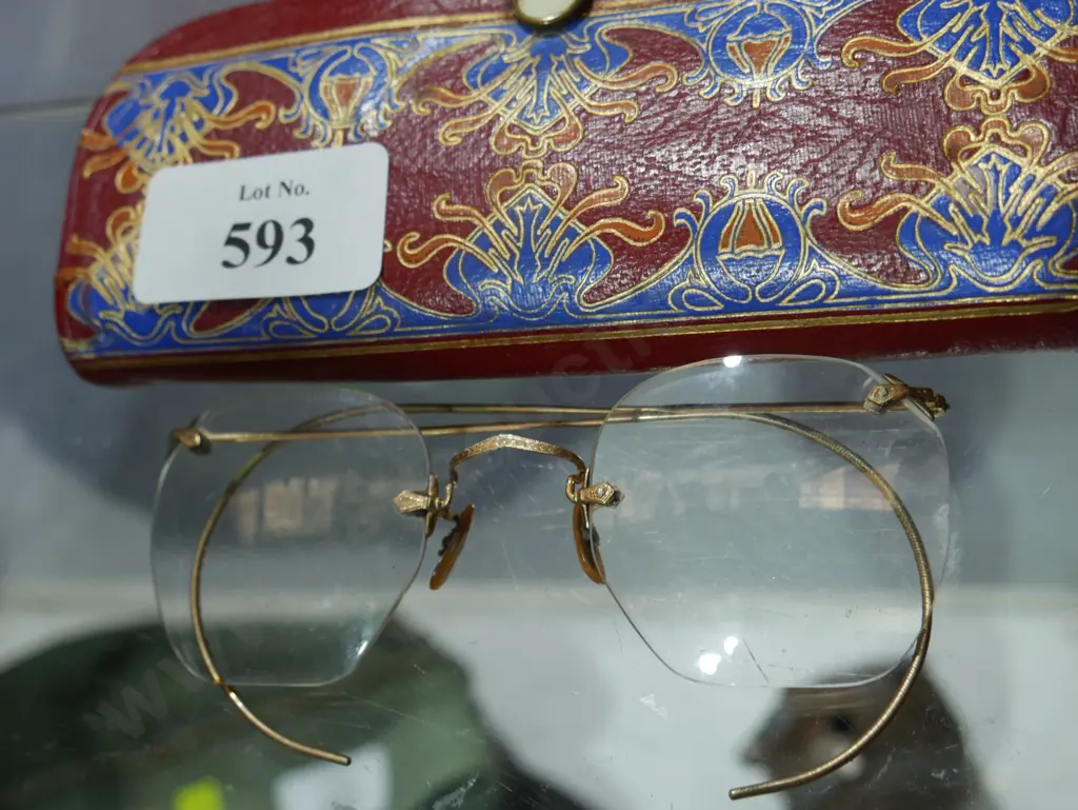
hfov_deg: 38.2
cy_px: 405
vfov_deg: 29.1
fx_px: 1558
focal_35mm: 50
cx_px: 539
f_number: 5.3
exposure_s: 1/60
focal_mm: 25
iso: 320
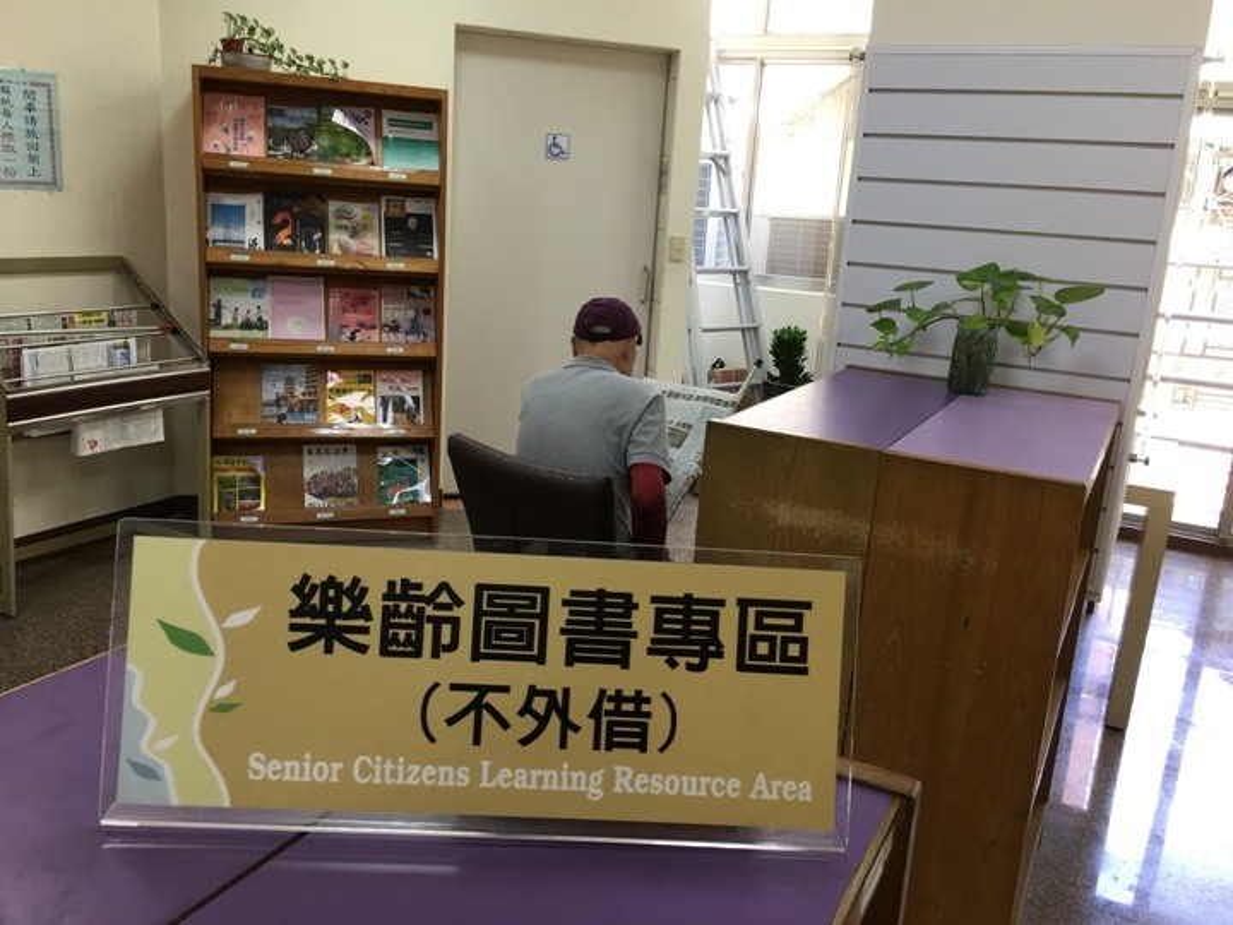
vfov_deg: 48.2
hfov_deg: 61.7
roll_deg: -2.9
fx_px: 1033
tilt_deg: -14.0
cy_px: 462
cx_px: 616
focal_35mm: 29
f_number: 2.2
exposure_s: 1/30
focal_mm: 4.15
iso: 25
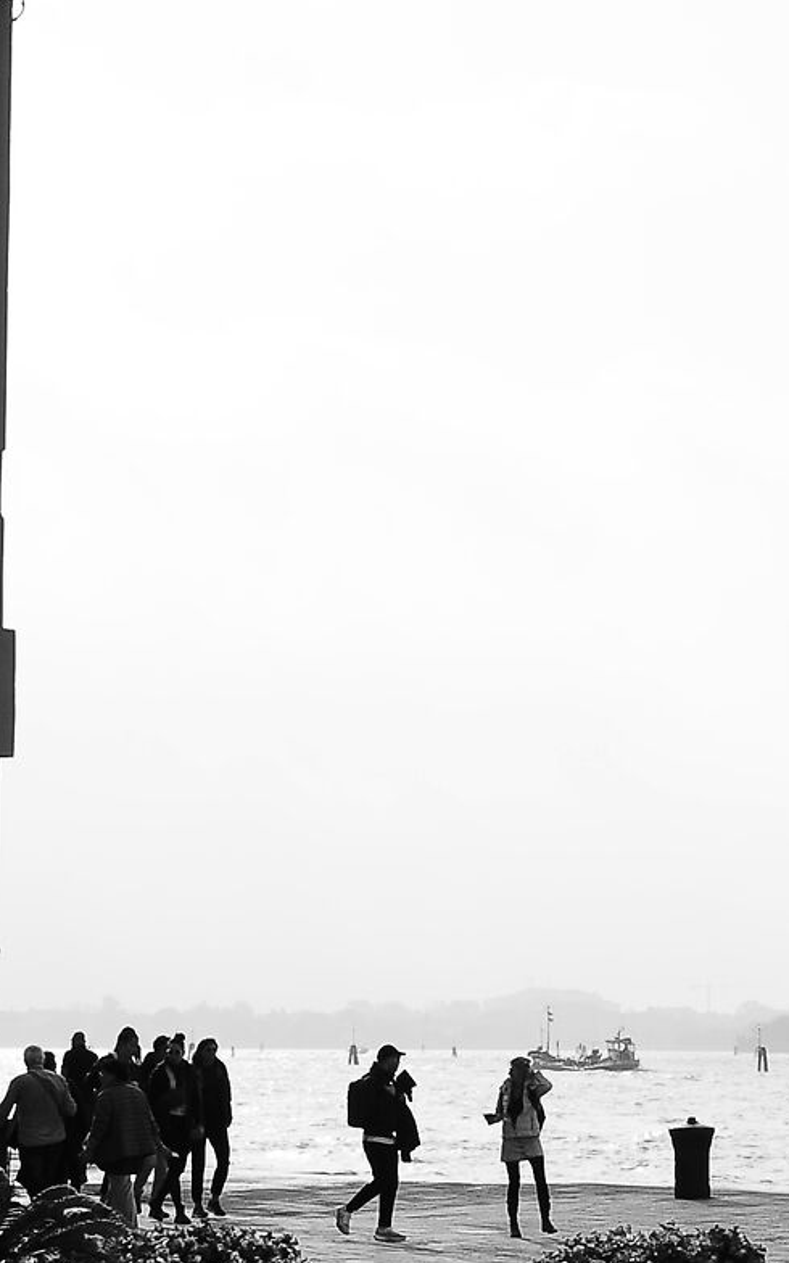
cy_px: 1024
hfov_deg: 8.3
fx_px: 5367
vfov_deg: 13.3
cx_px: 966
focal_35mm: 156
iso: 200
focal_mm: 50
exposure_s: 1/800
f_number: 11
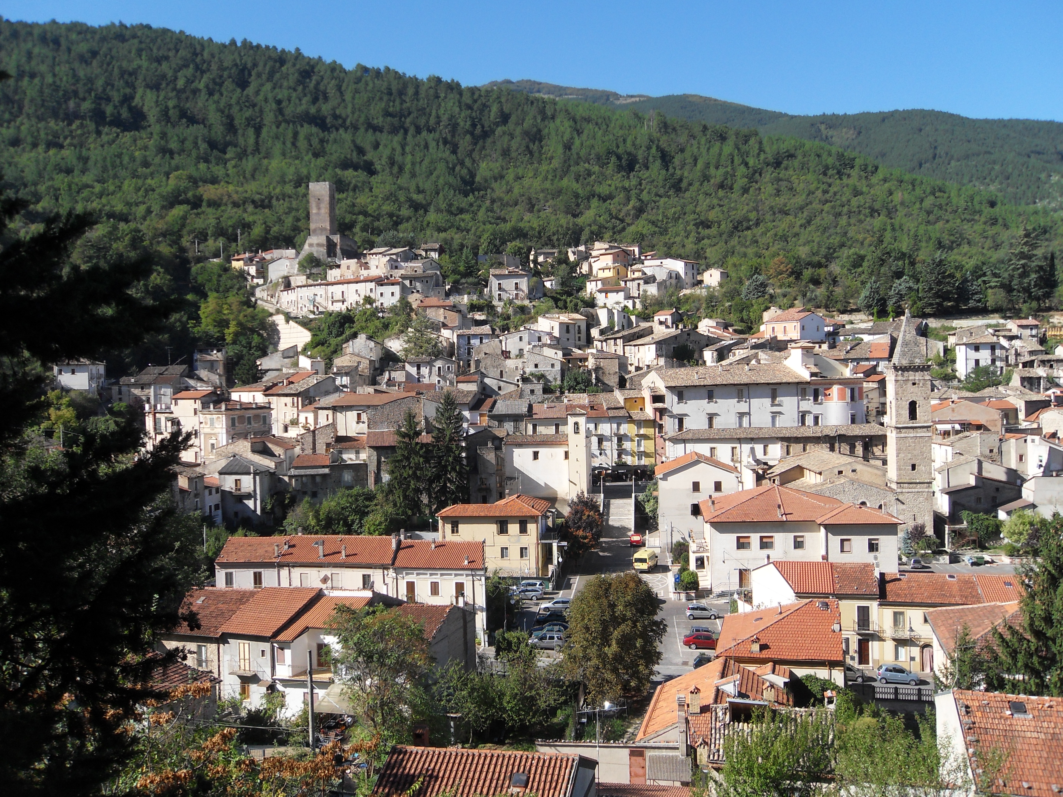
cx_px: 532
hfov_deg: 52.6
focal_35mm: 35
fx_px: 1075
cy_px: 398
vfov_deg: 40.7
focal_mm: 6.3
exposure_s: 1/125
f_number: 8.2
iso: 80
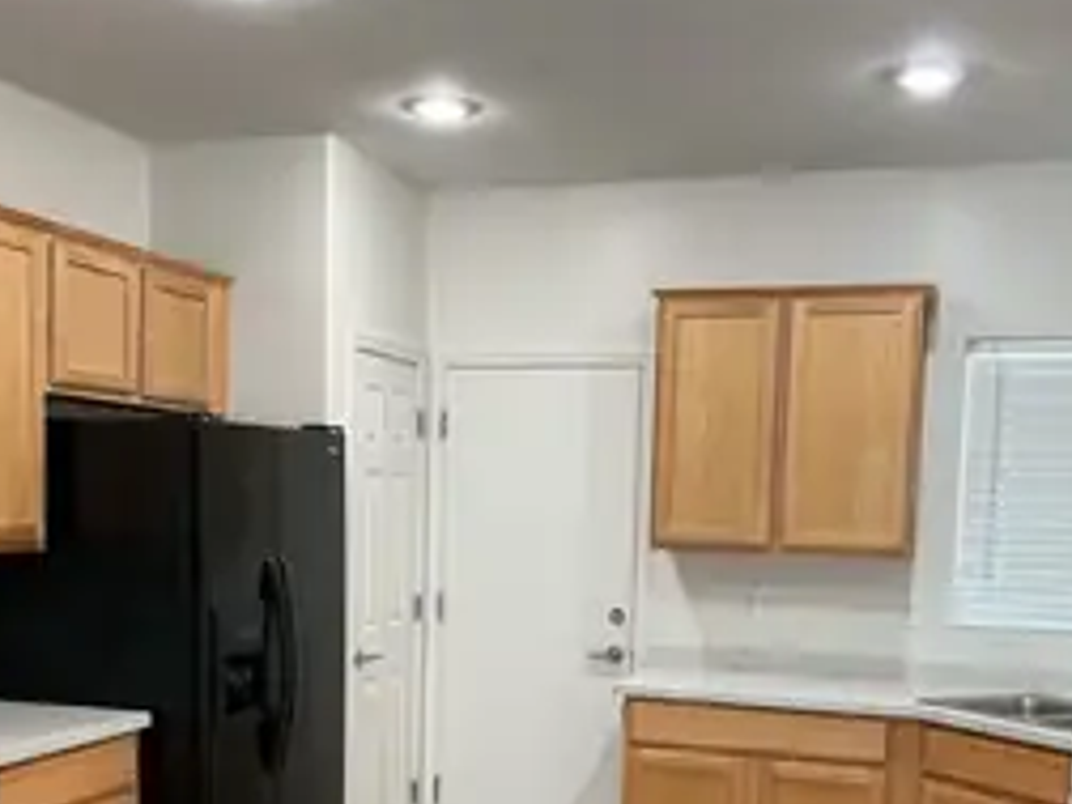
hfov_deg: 41.2
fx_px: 1425
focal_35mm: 46
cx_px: 510
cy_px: 608
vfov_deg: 30.9
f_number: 1.8
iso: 100
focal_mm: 3
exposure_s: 1/60
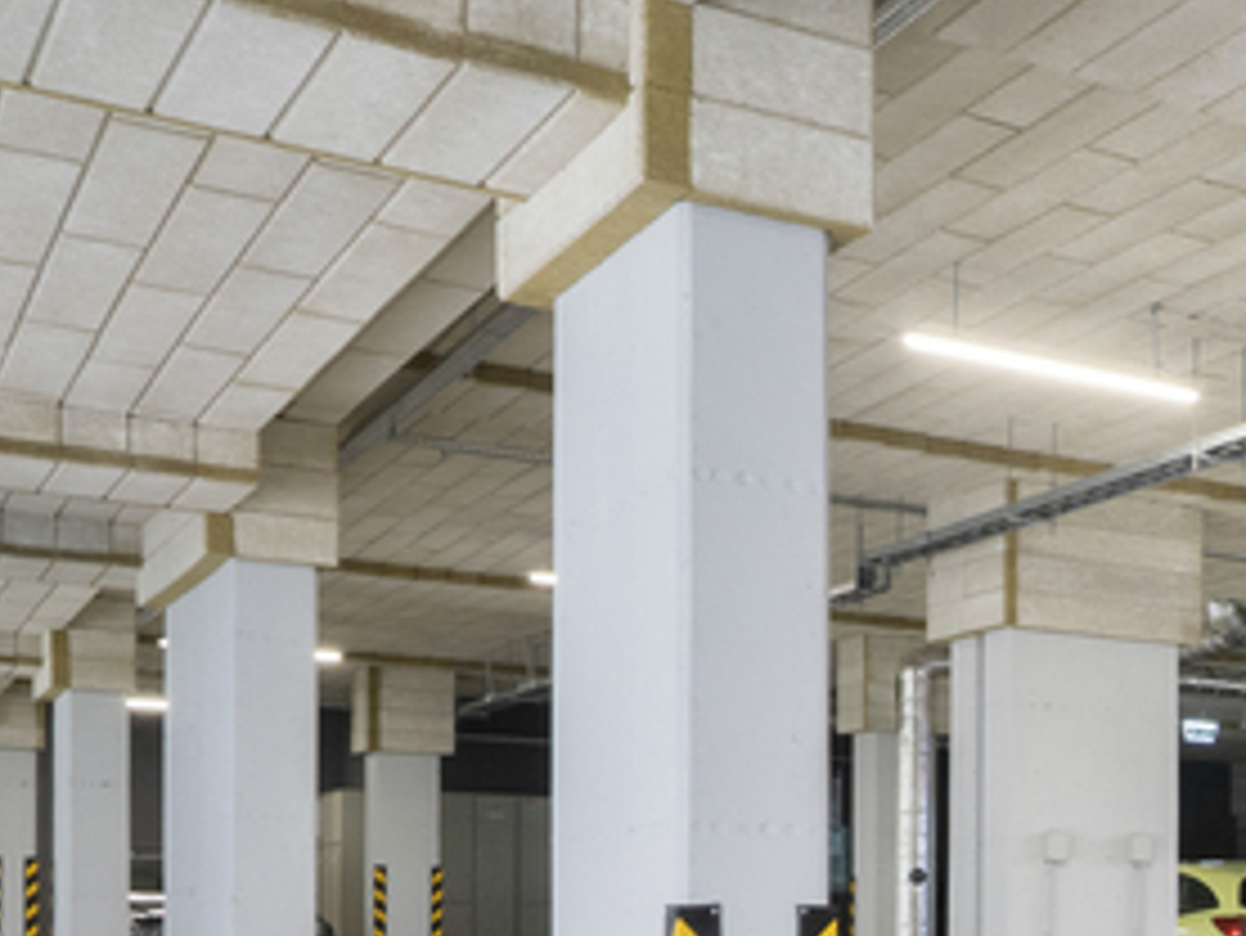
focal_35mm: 56
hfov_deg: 25.7
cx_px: 1867
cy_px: 950
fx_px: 2017
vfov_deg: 24.8
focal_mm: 14
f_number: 13
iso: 640
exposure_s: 1/5
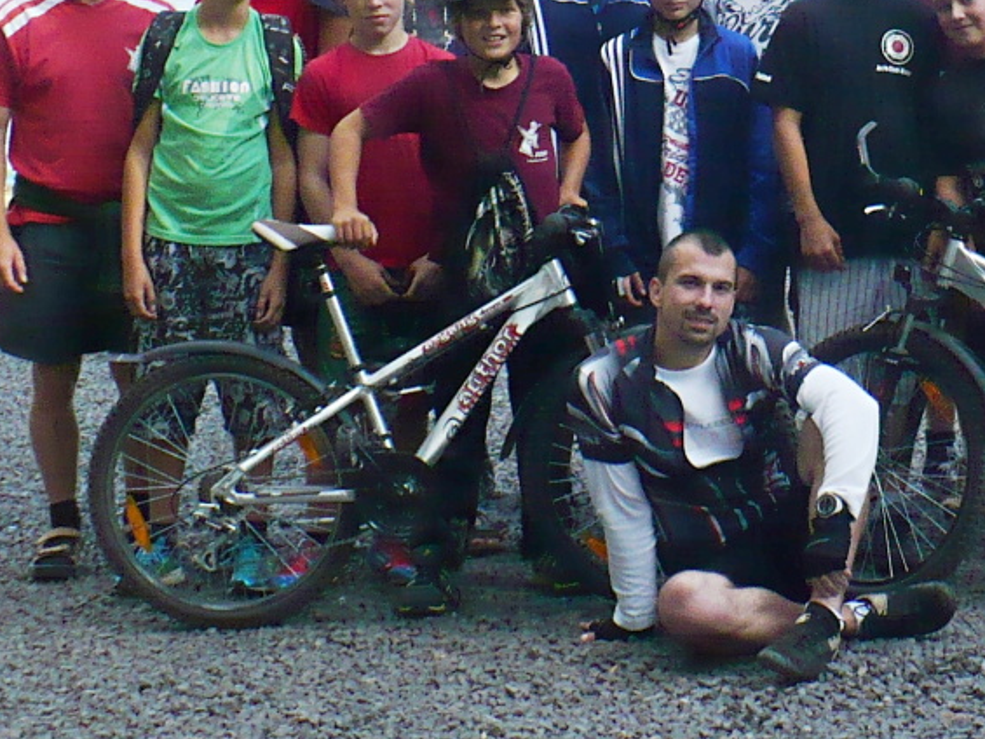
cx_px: 819
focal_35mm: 67
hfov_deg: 28.2
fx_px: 1907
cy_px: 186
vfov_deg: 21.7
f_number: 2.8
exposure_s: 1/640
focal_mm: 6.1
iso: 100
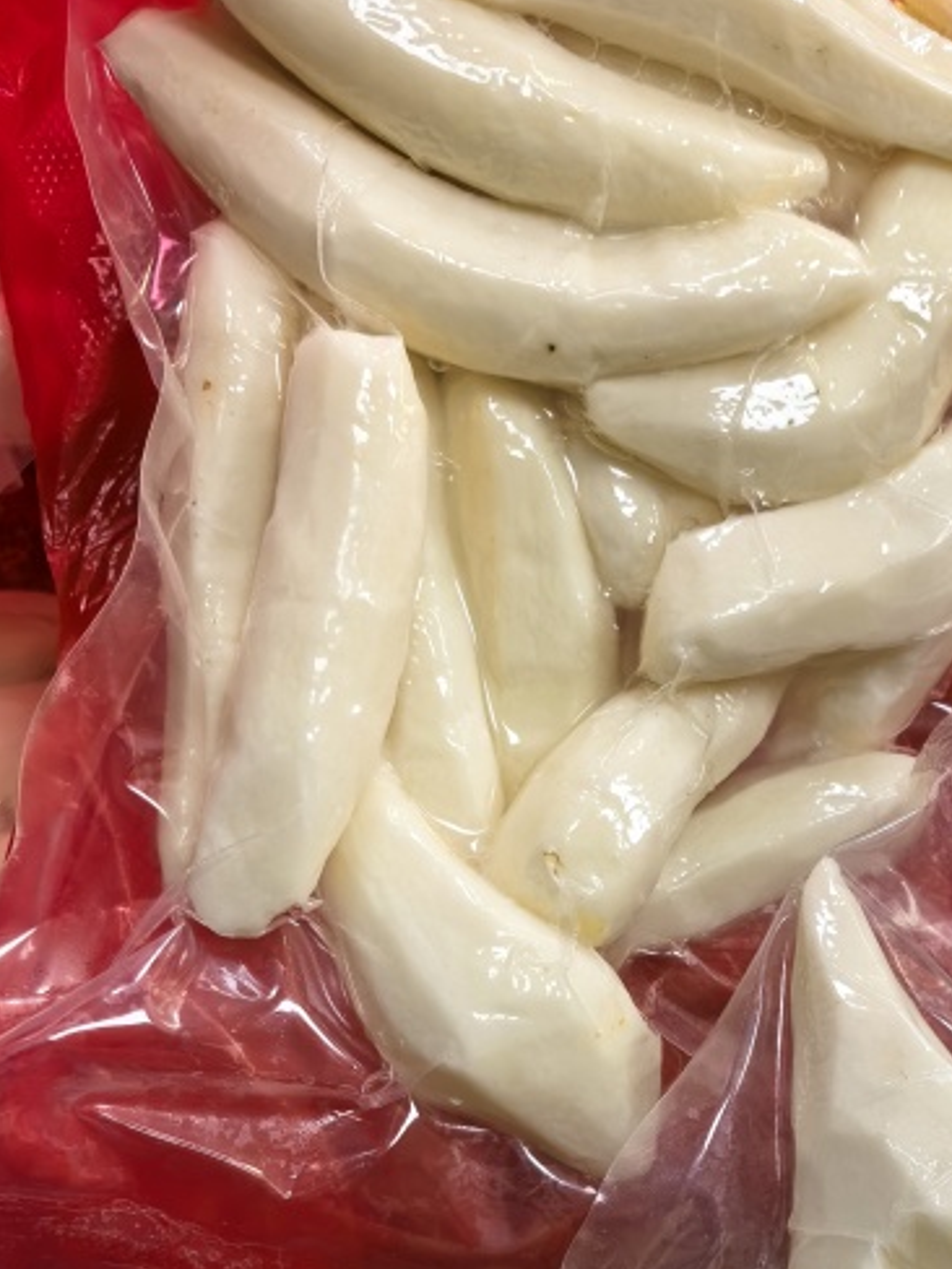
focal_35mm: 59
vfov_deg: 30.9
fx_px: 2163
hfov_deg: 24.4
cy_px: 1190
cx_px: 786
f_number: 2
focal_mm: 6.35
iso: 64
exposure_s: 1/100
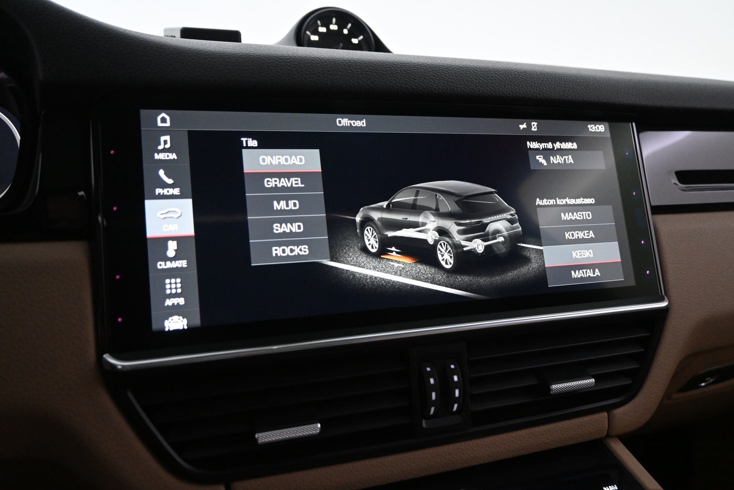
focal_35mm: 29
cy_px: 245
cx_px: 367
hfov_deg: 63.2
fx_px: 596
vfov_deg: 44.6
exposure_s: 1/60
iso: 3200
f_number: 3.8
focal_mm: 19.5
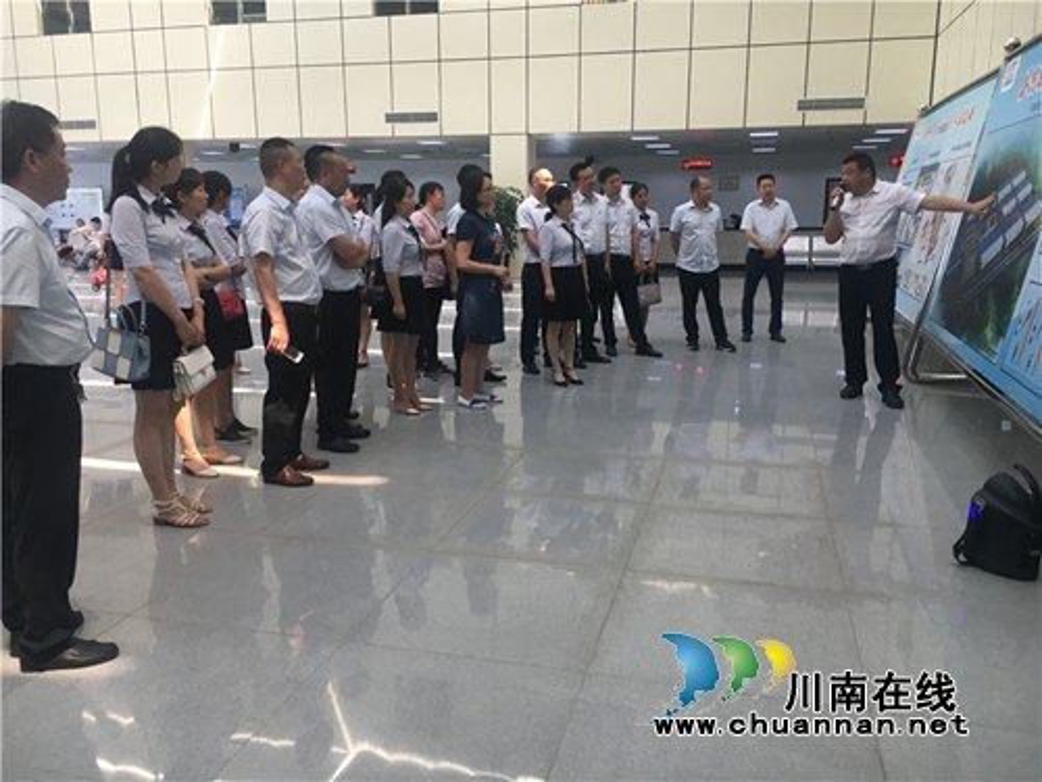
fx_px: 873
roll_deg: +0.3
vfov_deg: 48.2
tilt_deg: -10.9
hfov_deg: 61.7
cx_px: 521
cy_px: 391
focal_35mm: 29
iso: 40
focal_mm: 4.15
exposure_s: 1/33
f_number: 2.2
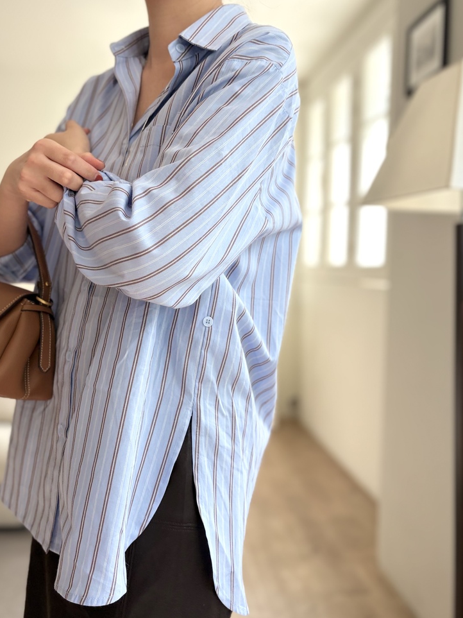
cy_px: 318
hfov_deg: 51.3
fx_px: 482
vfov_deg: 65.3
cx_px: 224
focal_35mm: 27
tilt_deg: -2.2
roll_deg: -1.4
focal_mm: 5.96
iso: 64
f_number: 1.6
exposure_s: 1/196
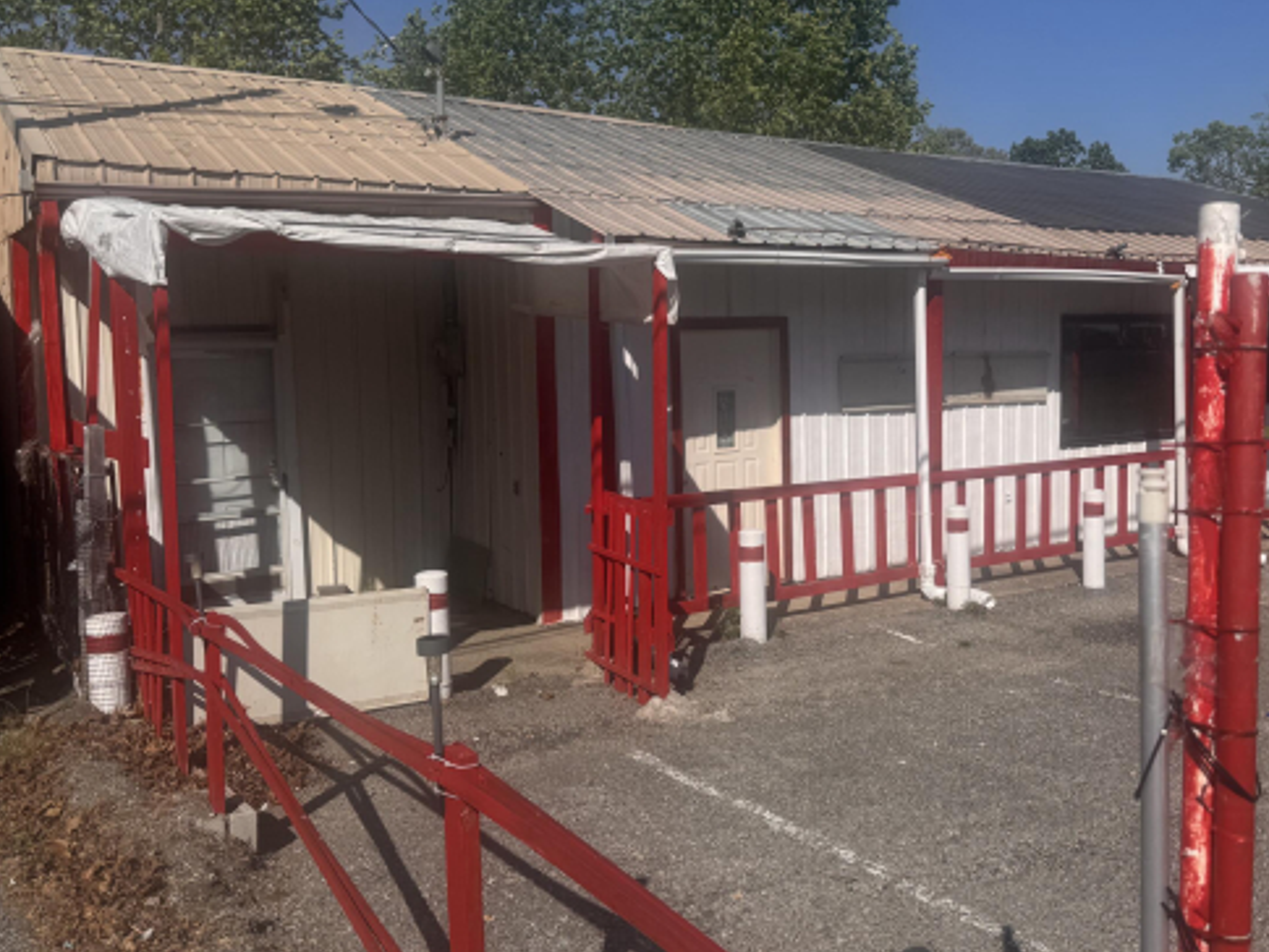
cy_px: 432
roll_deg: -0.6
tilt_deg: -5.9
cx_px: 773
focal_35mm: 33
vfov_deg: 42.9
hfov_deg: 54.9
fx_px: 1210
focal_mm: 6.76
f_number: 1.78
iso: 80
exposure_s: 1/7937
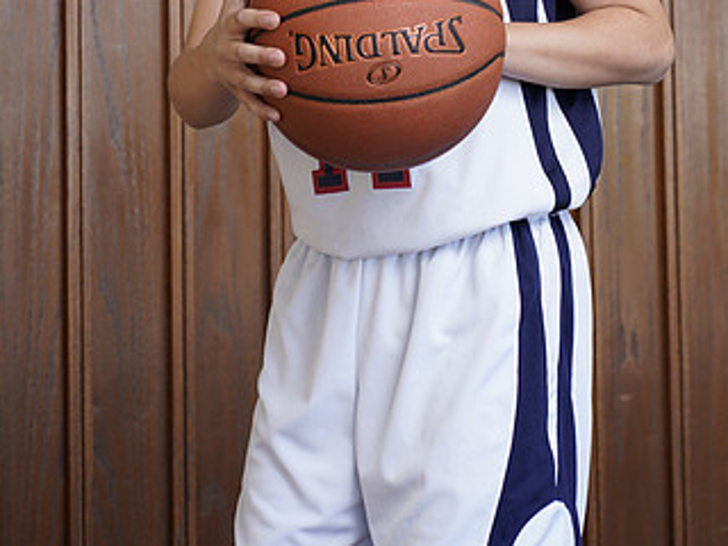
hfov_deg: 13.3
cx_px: 405
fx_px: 3113
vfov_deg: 9.9
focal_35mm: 148
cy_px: -77
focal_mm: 85
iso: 200
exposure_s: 1/60
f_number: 5.6
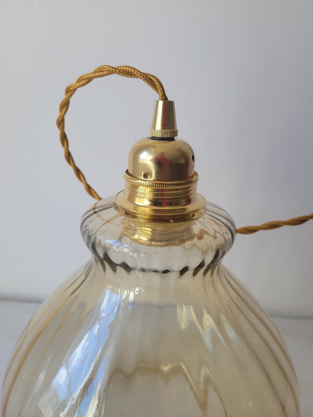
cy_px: 208
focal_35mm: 26
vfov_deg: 67.3
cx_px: 156
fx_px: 313
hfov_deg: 53.1
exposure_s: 1/166
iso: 40
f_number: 1.8
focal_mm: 5.4
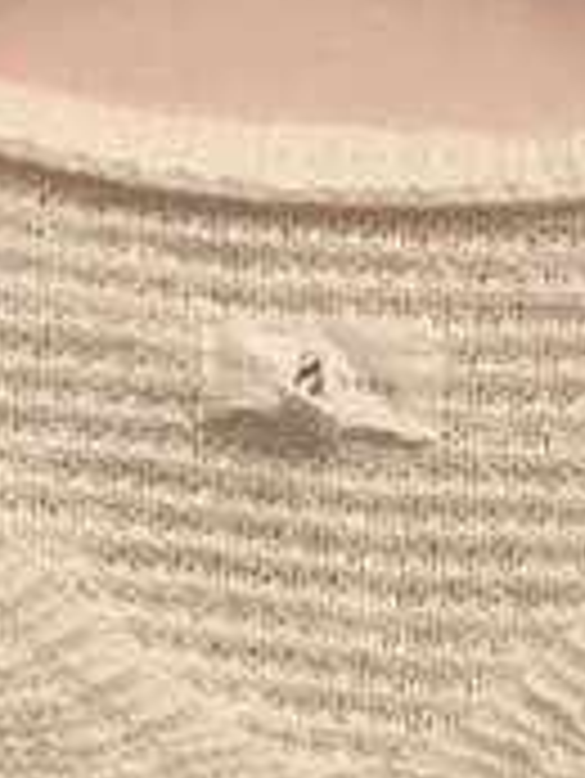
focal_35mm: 162
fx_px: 3646
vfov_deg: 9.9
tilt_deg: -8.9
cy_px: 2136
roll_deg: -1.4
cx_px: 418
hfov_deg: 9.2
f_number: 1.8
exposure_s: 1/11
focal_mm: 3.99
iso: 100
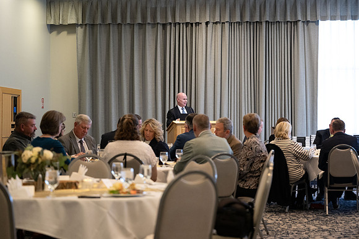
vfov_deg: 16.8
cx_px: 179
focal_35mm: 81
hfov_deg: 24.9
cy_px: 104
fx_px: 812
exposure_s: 1/250
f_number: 2.8
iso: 2500
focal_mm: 70
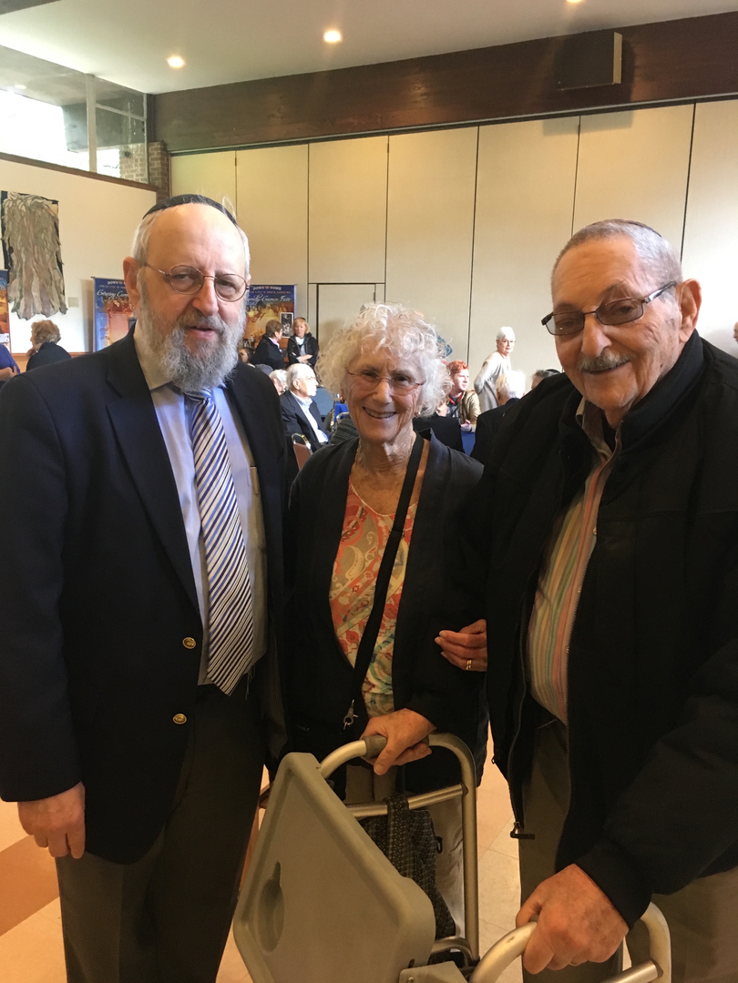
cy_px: 492
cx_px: 369
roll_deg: -2.2
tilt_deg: -10.3
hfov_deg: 48.2
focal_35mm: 29
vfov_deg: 61.7
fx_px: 824
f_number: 2.2
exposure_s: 1/17
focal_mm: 4.15
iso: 200
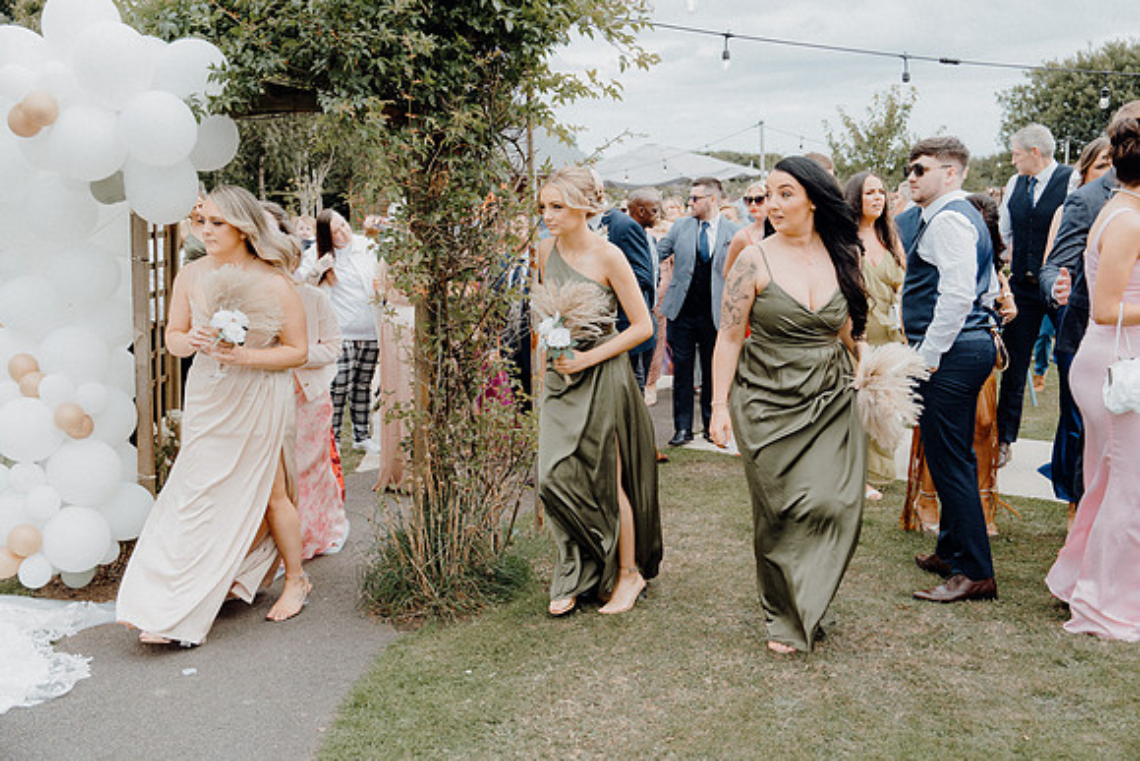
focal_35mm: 35
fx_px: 1109
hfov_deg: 54.4
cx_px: 570
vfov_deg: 37.9
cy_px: 380
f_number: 3.5
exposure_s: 1/500
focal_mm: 35
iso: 125
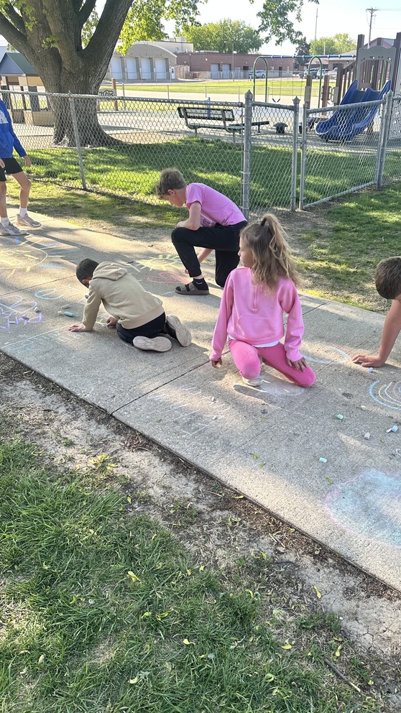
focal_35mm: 27
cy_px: 353
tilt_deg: -27.8
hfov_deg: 42.6
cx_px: 249
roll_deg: -1.6
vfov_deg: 69.9
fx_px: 510
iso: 80
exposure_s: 1/564
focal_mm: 6.86
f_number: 1.78
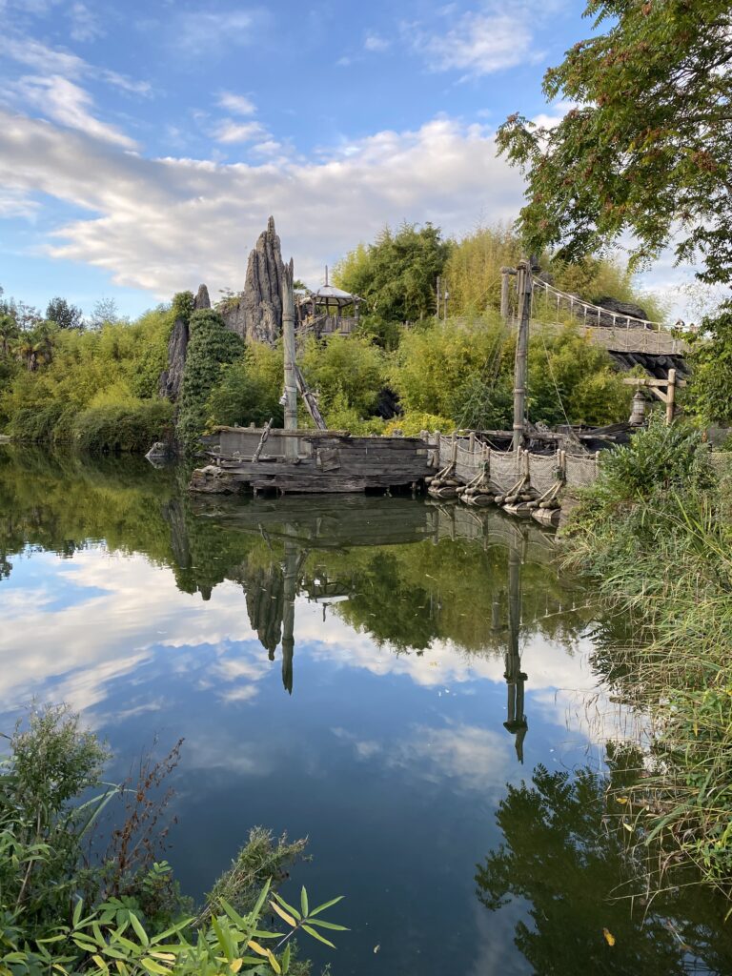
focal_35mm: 26
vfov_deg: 67.3
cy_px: 488
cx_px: 366
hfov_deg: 53.1
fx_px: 733
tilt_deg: -4.3
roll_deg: -1.0
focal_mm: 4.25
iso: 32
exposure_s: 1/326
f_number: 1.8
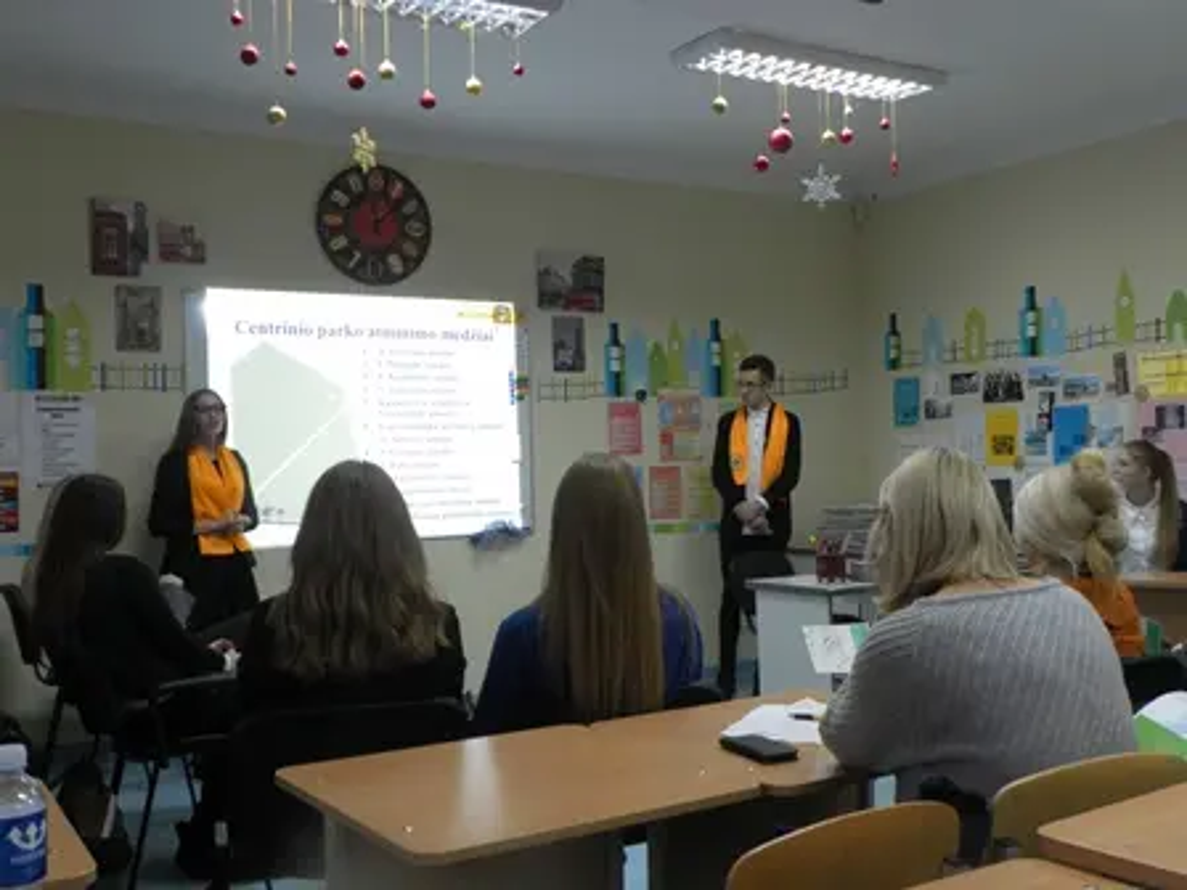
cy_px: 445
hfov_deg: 50.1
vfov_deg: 38.7
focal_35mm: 37
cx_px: 594
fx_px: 1269
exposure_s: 1/25
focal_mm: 6.6
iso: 200
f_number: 3.2
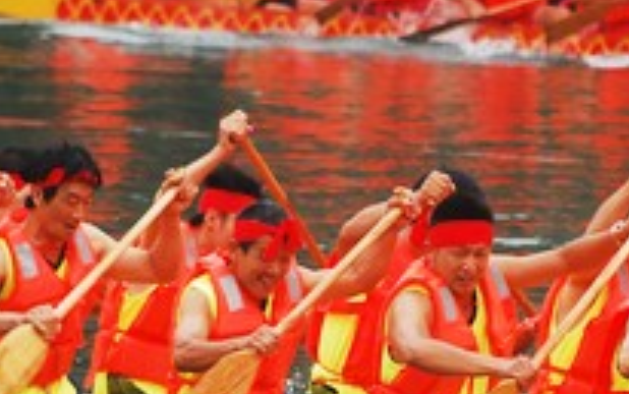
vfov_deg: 1.8
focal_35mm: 741
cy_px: 281
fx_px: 12709
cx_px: 321
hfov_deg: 2.8
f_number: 5.6
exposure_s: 1/250
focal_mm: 200
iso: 200
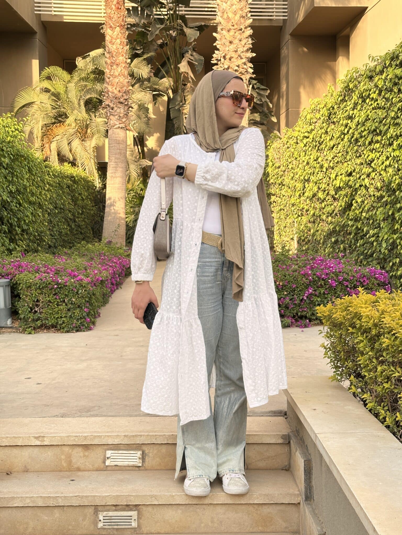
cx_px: 201
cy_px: 268
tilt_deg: -1.6
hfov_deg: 30.3
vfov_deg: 39.7
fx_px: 743
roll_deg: -0.5
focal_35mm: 48
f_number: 1.78
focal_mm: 6.86
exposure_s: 1/422
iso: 64
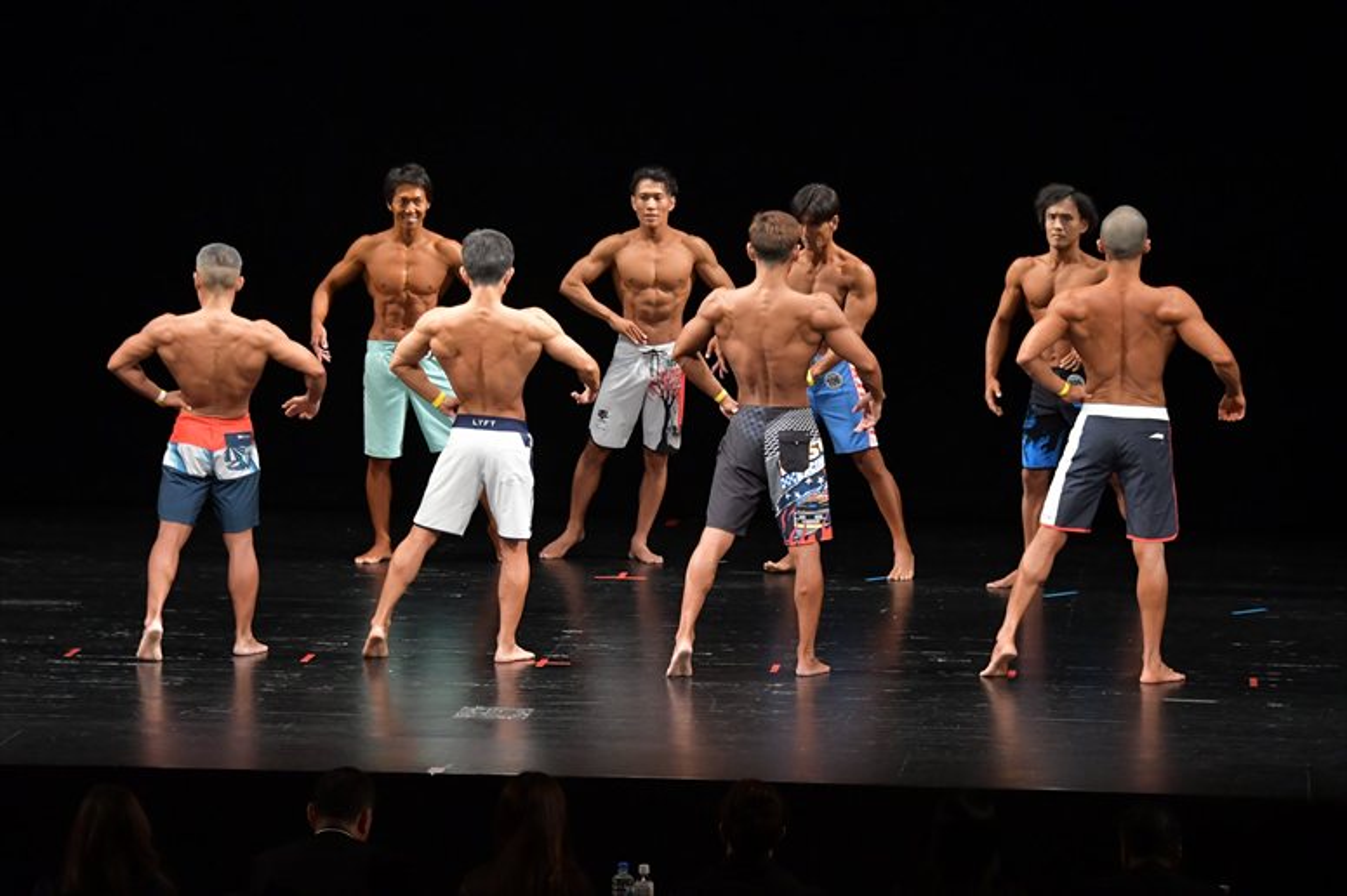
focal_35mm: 157
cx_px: 674
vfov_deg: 8.7
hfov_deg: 13.1
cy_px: 448
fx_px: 5872
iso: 3200
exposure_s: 1/400
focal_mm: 105
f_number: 5.6
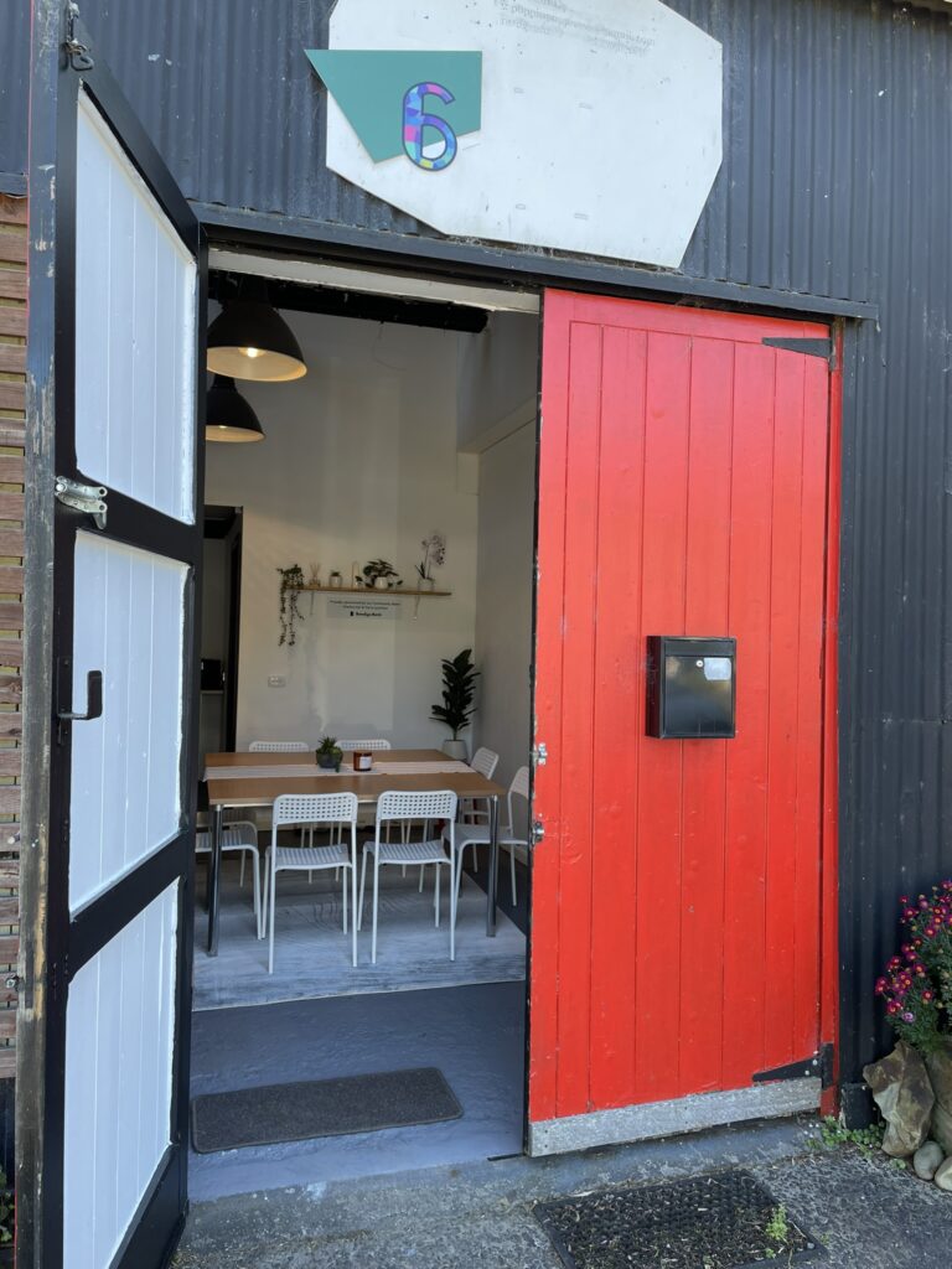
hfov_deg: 53.1
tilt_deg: +1.2
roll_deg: -1.0
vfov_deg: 67.3
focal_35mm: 26
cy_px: 634
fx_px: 953
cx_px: 476
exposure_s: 1/112
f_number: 1.6
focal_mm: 4.2
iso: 32
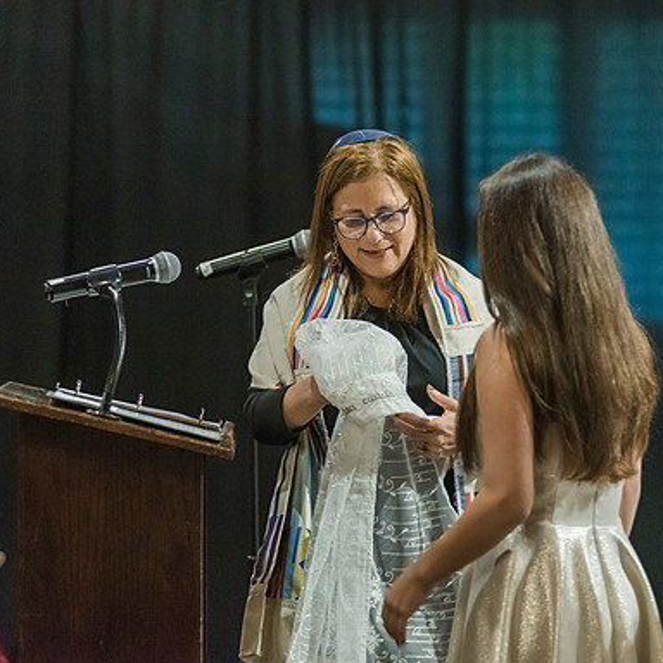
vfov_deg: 8.8
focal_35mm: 199
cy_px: 332
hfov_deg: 8.8
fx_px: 4312
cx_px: 397
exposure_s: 1/160
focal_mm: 155
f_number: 2.8
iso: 5000
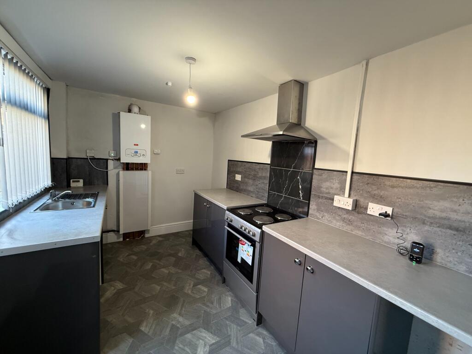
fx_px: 191
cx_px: 236
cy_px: 177
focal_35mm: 14
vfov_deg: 85.7
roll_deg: -3.9
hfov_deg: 102.1
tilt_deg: -7.1
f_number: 2.2
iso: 250
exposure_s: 1/50
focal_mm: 2.22
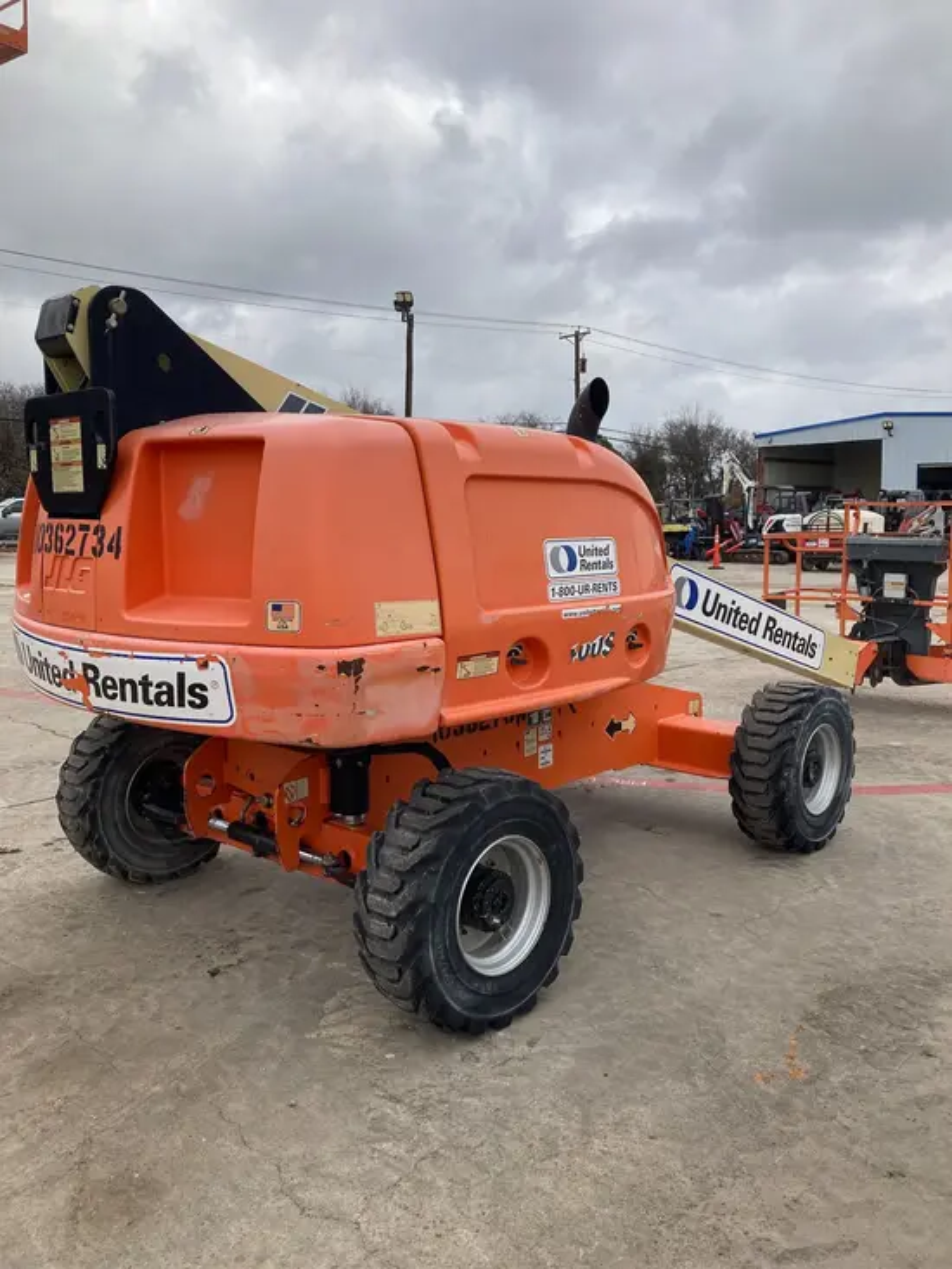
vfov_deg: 63.4
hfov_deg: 49.8
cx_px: 476
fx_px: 1026
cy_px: 634
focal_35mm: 28
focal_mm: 3.99
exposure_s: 1/1156
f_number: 1.8
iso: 20
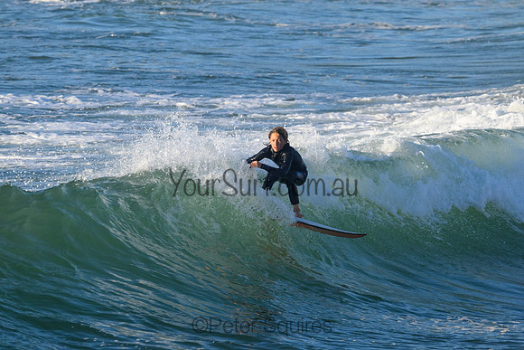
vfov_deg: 2.6
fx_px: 7716
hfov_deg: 3.9
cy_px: 175
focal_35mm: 530
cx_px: 262
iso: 2500
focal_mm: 530
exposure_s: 1/2000
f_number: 11
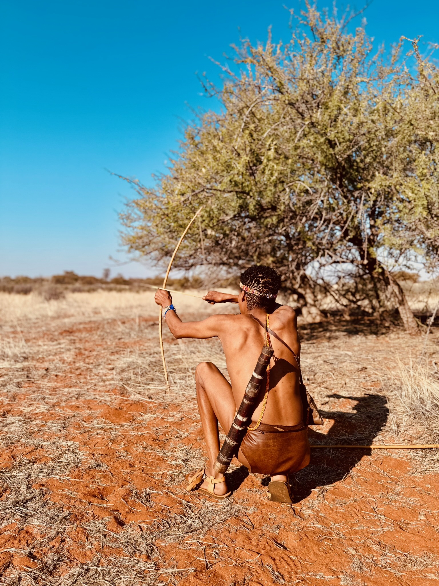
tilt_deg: -1.6
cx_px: 220
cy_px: 293
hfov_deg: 56.8
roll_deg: -1.1
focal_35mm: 24
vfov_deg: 71.6
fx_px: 406
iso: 80
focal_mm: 6.76
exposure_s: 1/3597
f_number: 1.78
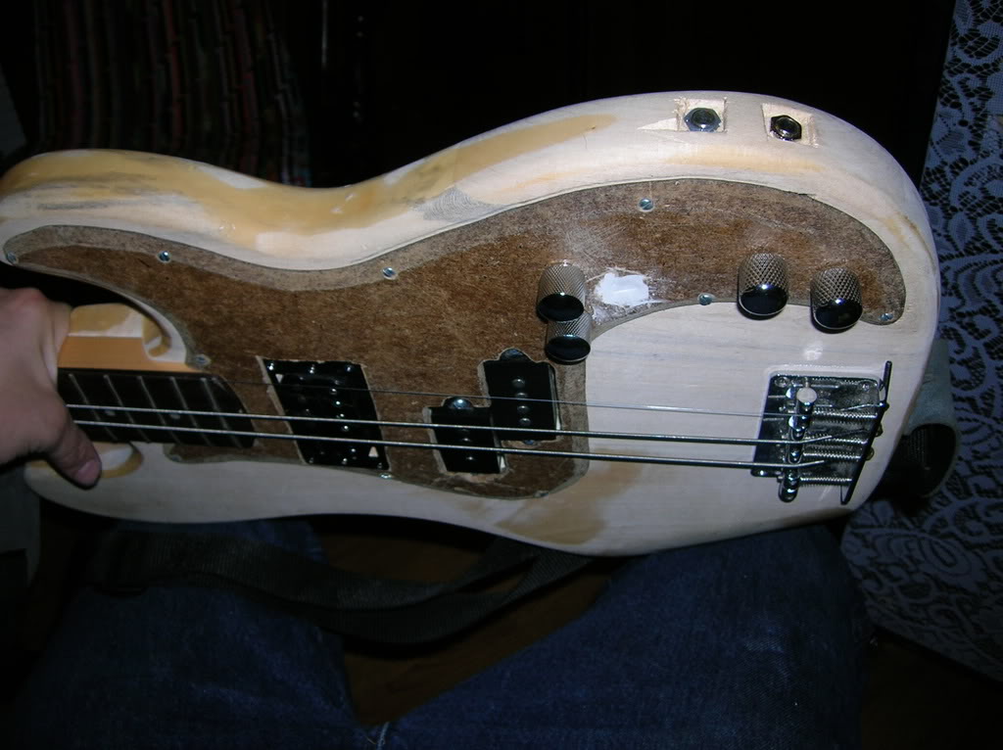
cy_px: 375
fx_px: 984
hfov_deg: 54.0
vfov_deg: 41.7
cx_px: 502
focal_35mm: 34
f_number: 2.9
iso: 50
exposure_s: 1/60.1
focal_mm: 5.7
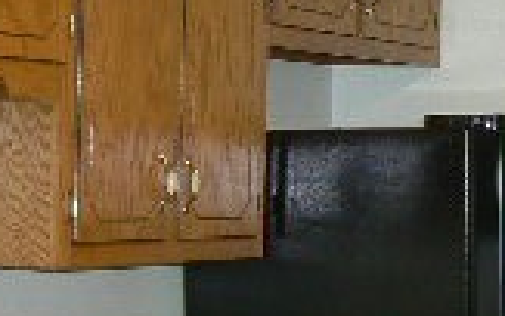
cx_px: 648
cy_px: 112
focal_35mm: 150
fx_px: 2065
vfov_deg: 8.7
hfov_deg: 13.5
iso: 125
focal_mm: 6
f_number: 2.8
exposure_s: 1/30
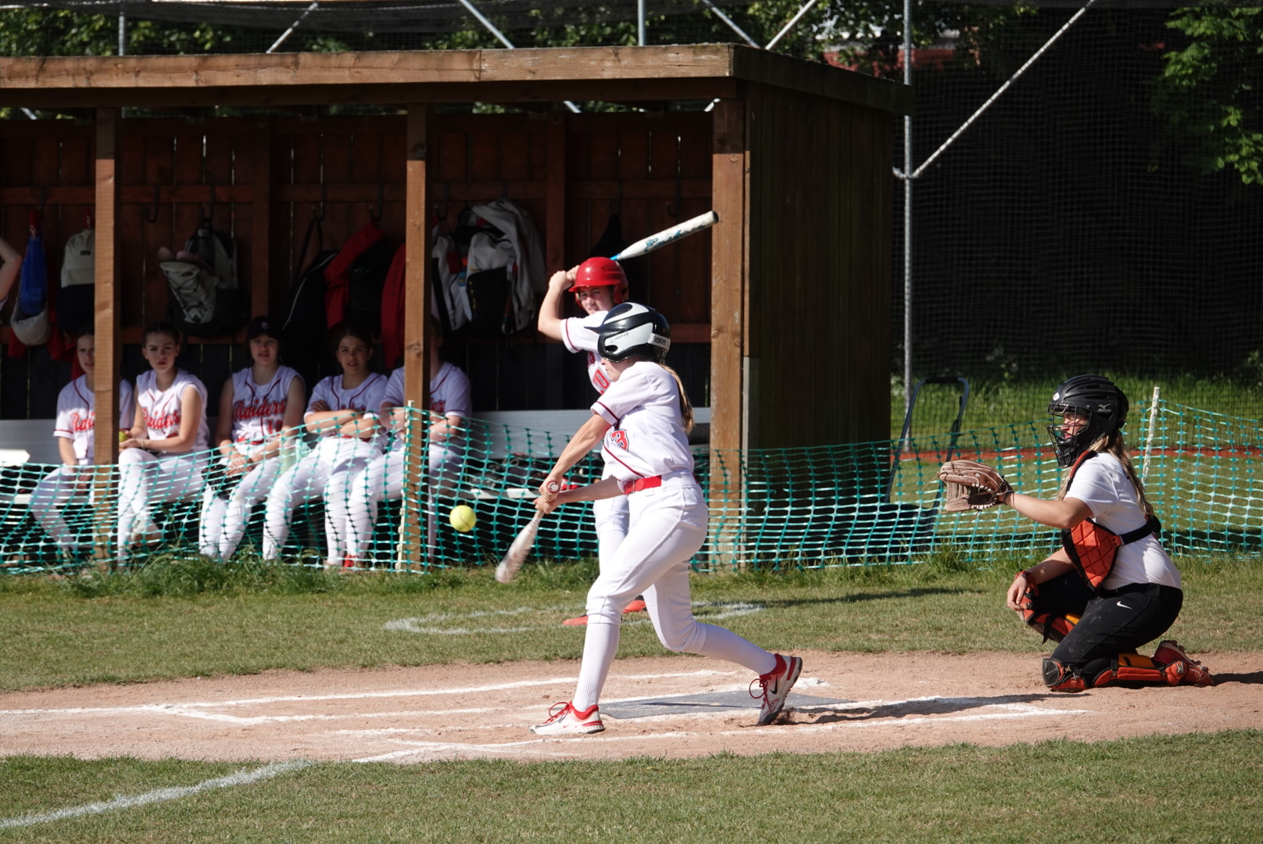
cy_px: 422
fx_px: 8356
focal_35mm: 238
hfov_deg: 8.6
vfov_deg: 5.8
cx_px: 632
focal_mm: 87.11
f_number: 4
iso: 100
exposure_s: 1/1000
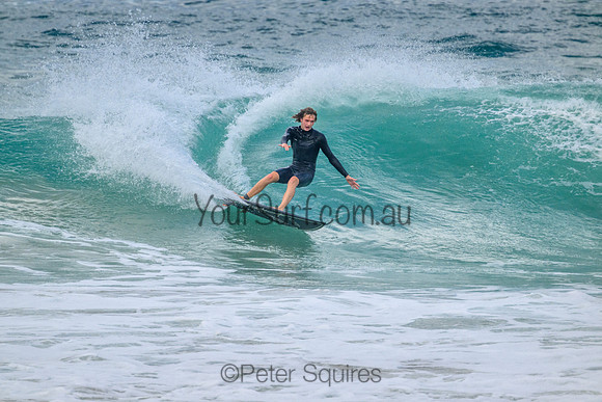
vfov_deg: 1.7
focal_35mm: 800
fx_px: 13380
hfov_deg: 2.6
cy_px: 201
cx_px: 301
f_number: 11
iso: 1250
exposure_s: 1/2000
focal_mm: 800
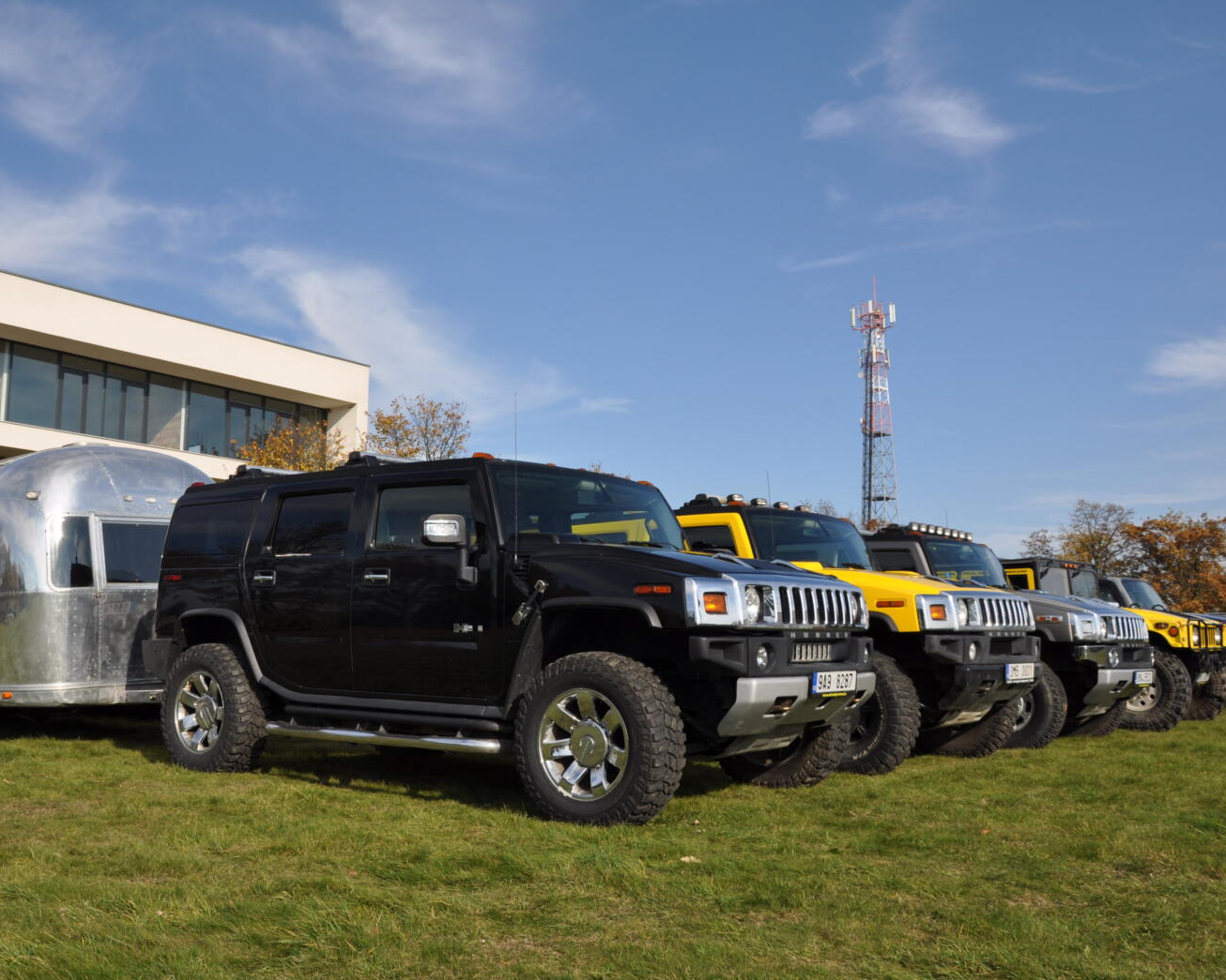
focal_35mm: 31
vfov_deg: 47.1
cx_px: 549
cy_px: 497
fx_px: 1125
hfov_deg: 57.1
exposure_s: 1/320
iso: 200
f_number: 9
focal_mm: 18
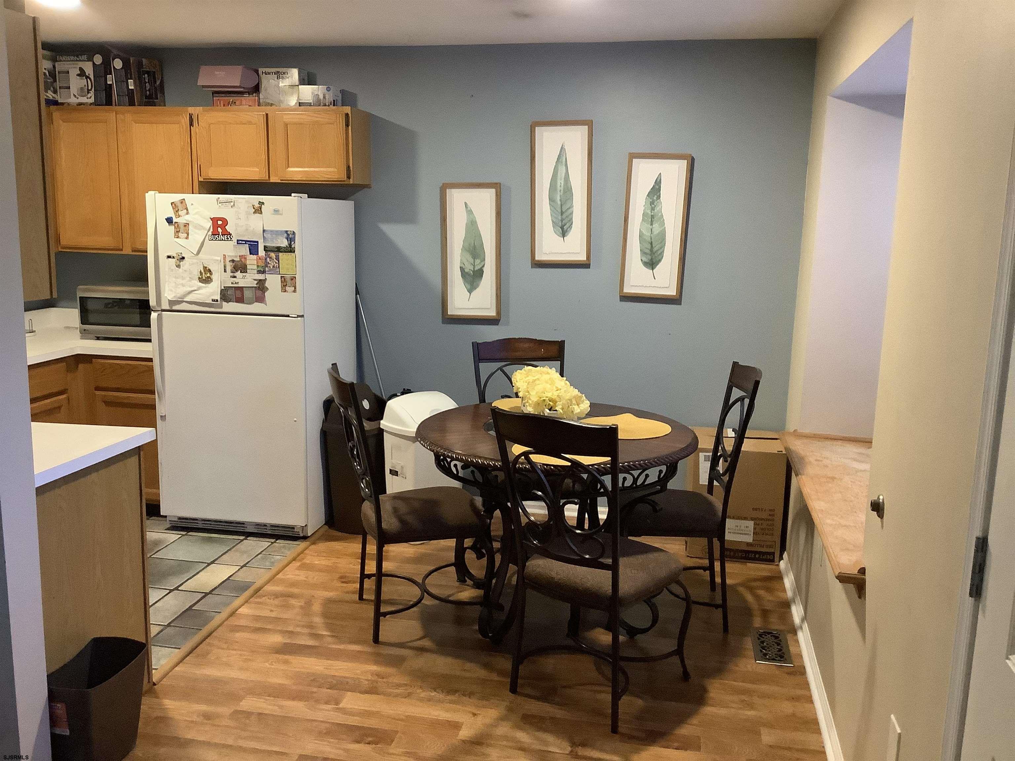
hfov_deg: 58.4
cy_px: 380
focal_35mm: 31
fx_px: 909
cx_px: 508
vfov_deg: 45.4
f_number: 2.4
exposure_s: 1/40
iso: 400
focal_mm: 3.3
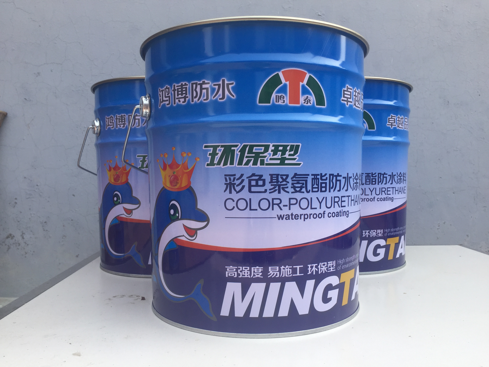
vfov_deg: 48.2
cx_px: 244
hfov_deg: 61.7
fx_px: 410
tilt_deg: -0.5
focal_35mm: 29
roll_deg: -0.8
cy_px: 184
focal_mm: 4.15
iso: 32
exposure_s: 1/1014
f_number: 2.2
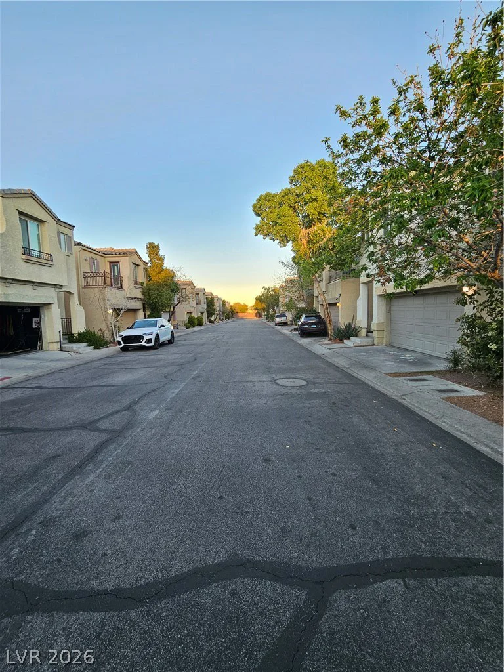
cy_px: 336
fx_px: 252
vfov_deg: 106.2
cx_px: 252
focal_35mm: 13
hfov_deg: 89.9
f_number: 2.2
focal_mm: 2.2
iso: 50
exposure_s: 1/152
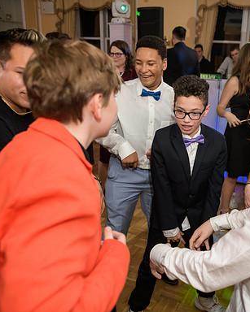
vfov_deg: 52.9
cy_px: 156
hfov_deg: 41.9
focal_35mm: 34
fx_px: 315
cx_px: 190
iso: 800
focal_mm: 24
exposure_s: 1/125
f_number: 3.2
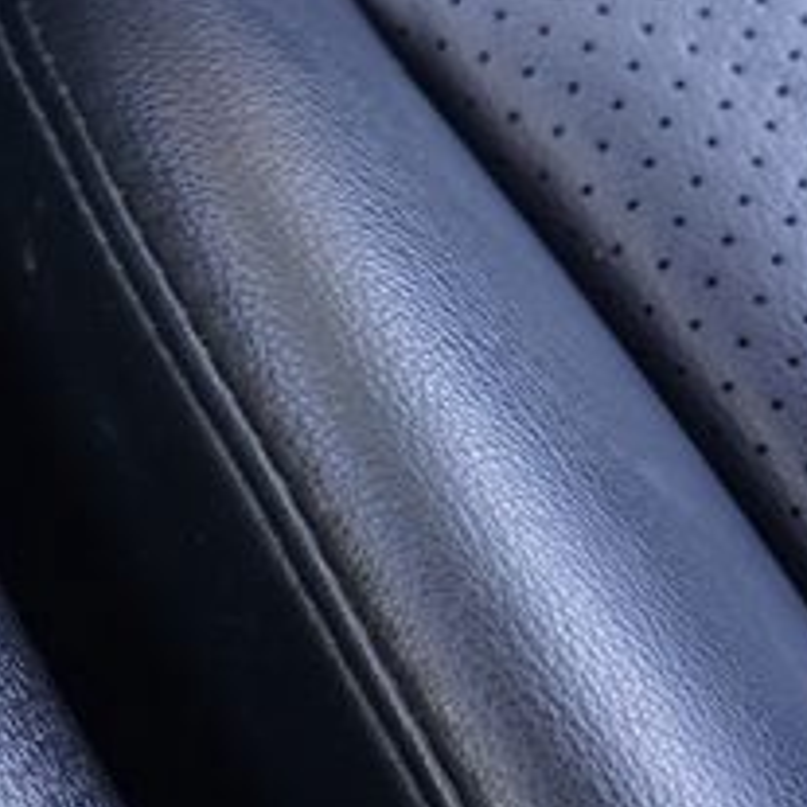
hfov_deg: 9.9
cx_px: -943
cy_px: -271
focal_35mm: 160
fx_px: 4220
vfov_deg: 10.7
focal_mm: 38
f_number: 4
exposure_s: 1/40
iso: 500
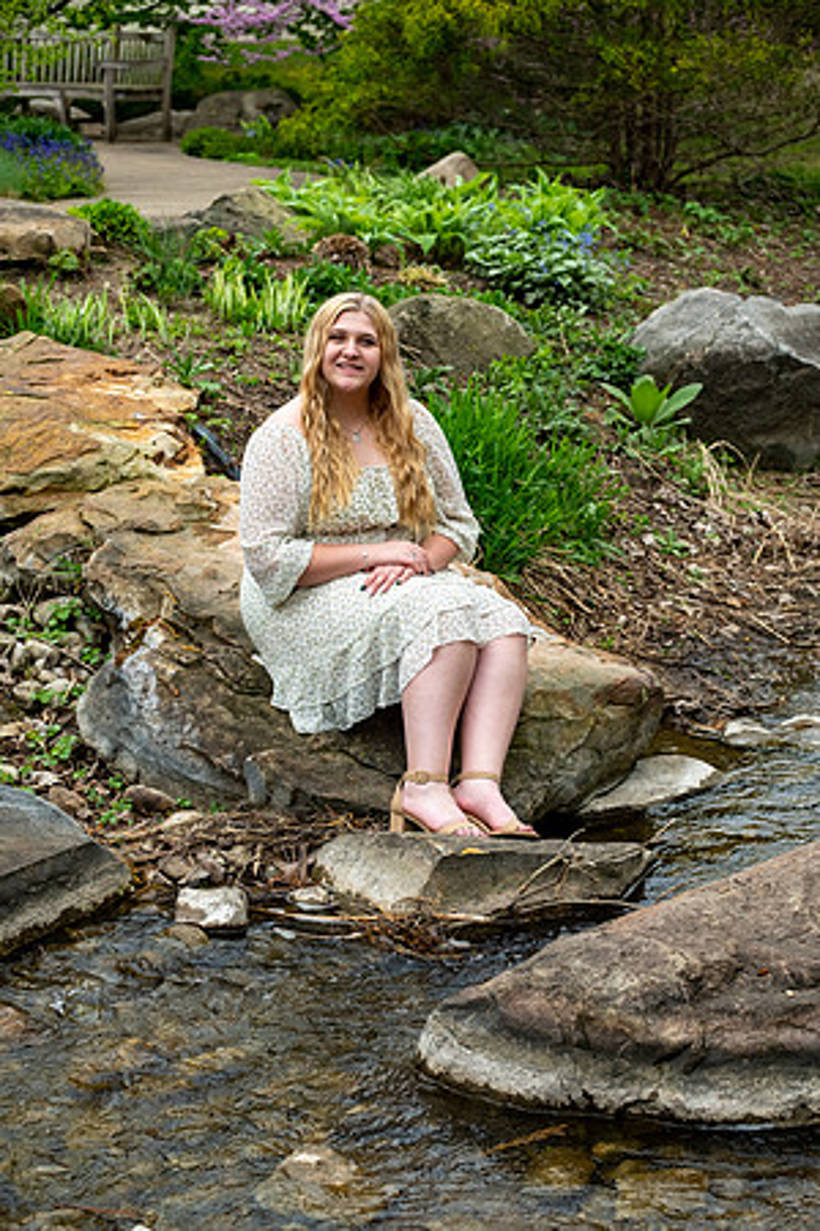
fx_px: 2562
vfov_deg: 27.0
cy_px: 616
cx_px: 410
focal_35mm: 75
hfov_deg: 18.2
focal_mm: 50
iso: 250
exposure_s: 1/320
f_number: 4
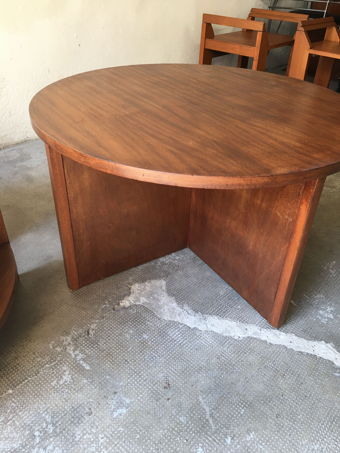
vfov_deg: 61.7
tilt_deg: -35.4
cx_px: 170
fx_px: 380
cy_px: 226
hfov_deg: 48.2
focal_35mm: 29
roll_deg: -3.0
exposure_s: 1/33
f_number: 2.2
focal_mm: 4.15
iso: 50
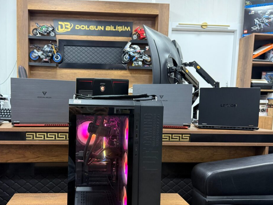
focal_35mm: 31
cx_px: 98
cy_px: 122
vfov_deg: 45.2
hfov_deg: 57.4
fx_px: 245
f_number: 1.78
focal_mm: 6.76
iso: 320
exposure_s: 1/50
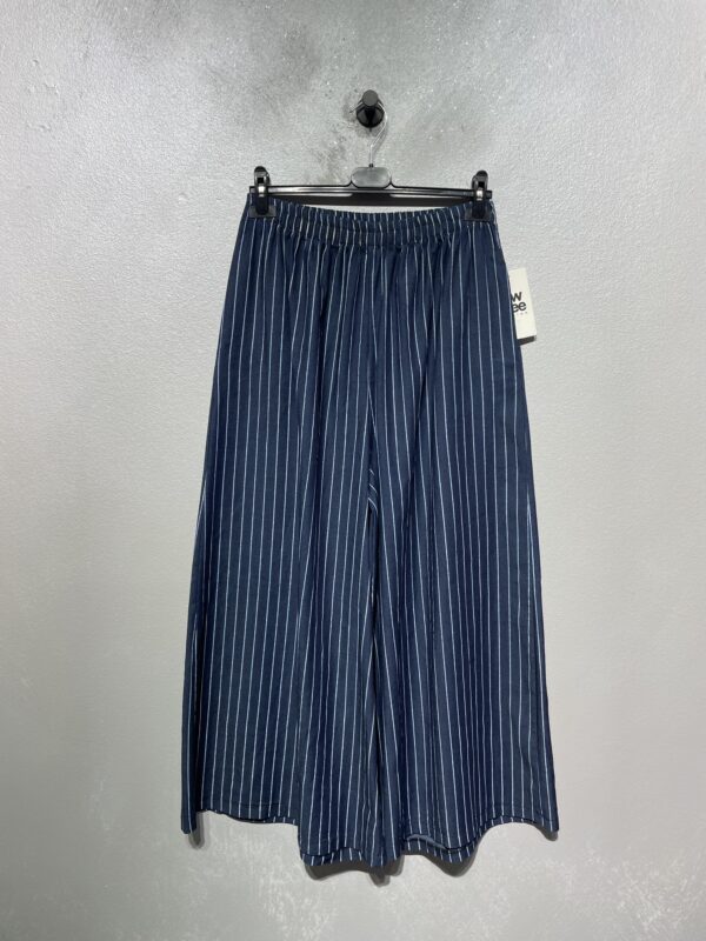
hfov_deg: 53.1
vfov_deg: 67.3
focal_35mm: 26
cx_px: 353
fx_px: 707
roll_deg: -0.2
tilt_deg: -6.3
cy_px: 470
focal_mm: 4.2
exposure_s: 1/118
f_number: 1.6
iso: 32
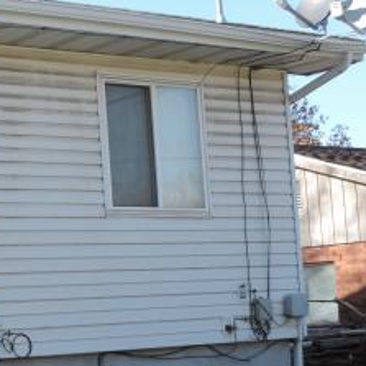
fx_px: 1304
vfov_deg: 16.0
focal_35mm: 109
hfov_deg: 15.4
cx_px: -74
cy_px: 194
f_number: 3.4
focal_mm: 7.6
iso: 80
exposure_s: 1/250
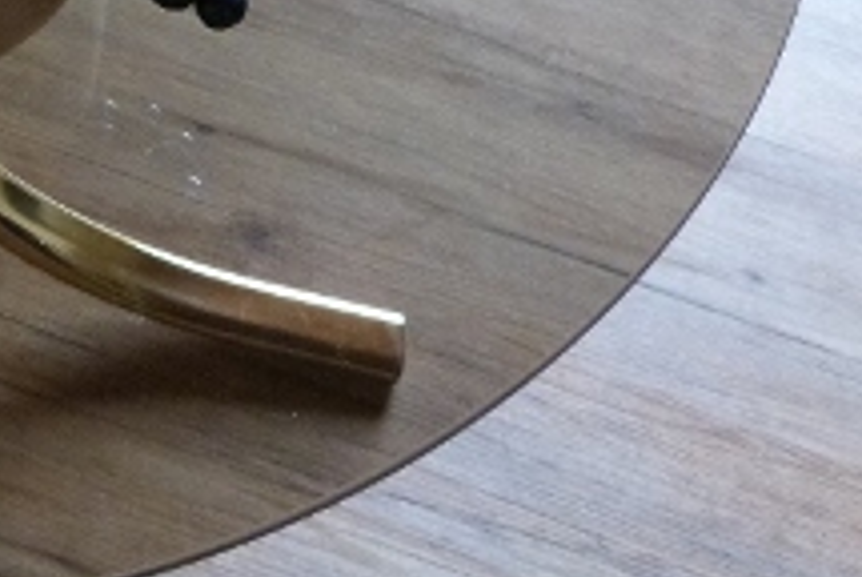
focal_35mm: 102
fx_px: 2446
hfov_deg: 18.9
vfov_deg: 12.6
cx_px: -156
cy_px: -349
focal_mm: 5.9
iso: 400
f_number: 3
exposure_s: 1/60
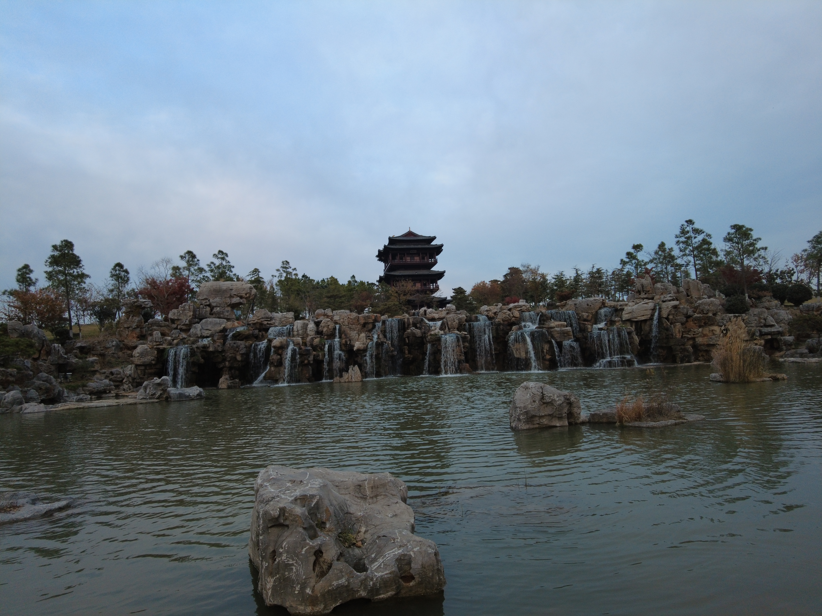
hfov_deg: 81.7
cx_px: 411
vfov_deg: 66.0
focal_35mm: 20
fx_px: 475
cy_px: 308
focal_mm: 4.4
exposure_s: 1/60
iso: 100
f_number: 1.8
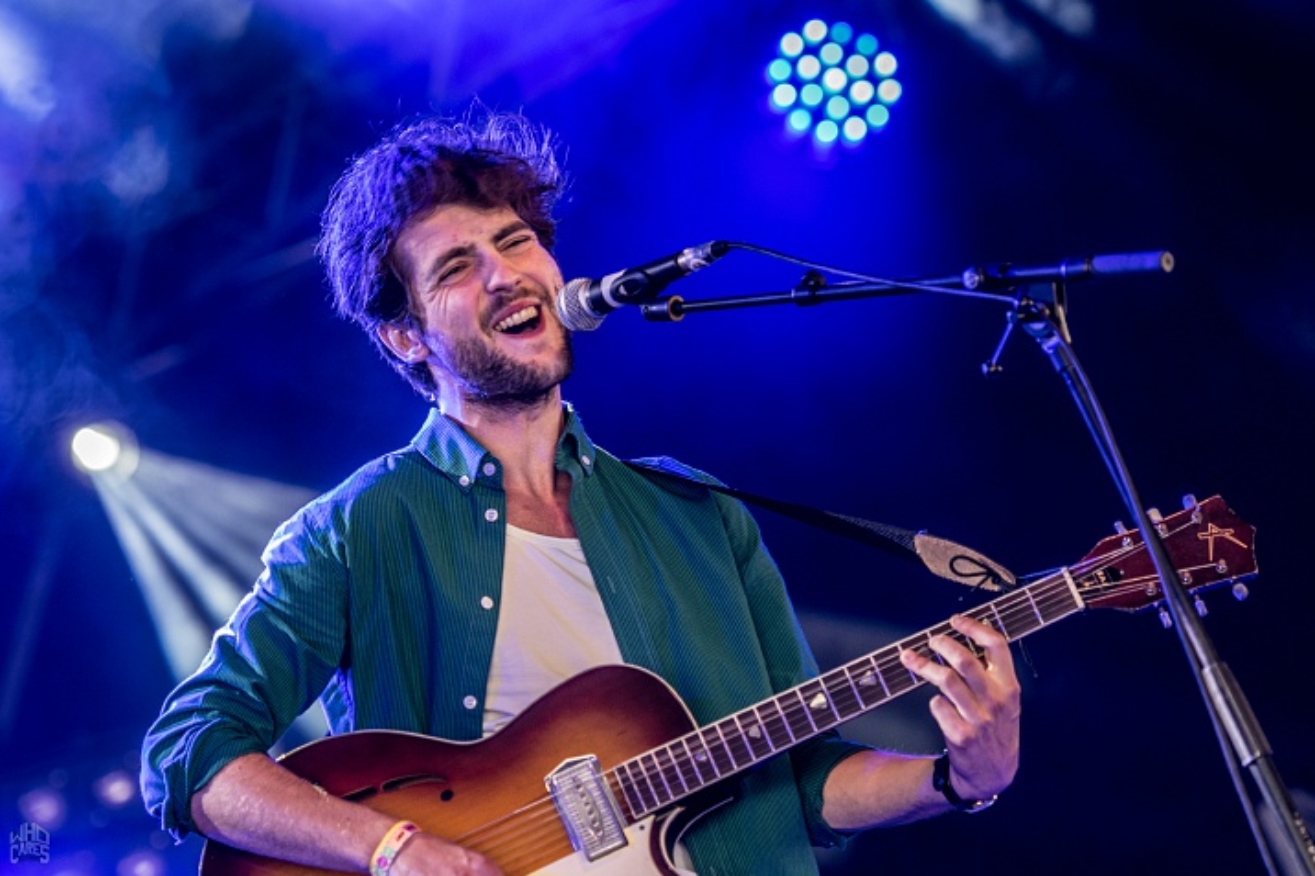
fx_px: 6719
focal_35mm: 184
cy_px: 439
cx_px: 658
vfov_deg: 7.5
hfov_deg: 11.2
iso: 640
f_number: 2.8
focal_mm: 122
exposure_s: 1/100
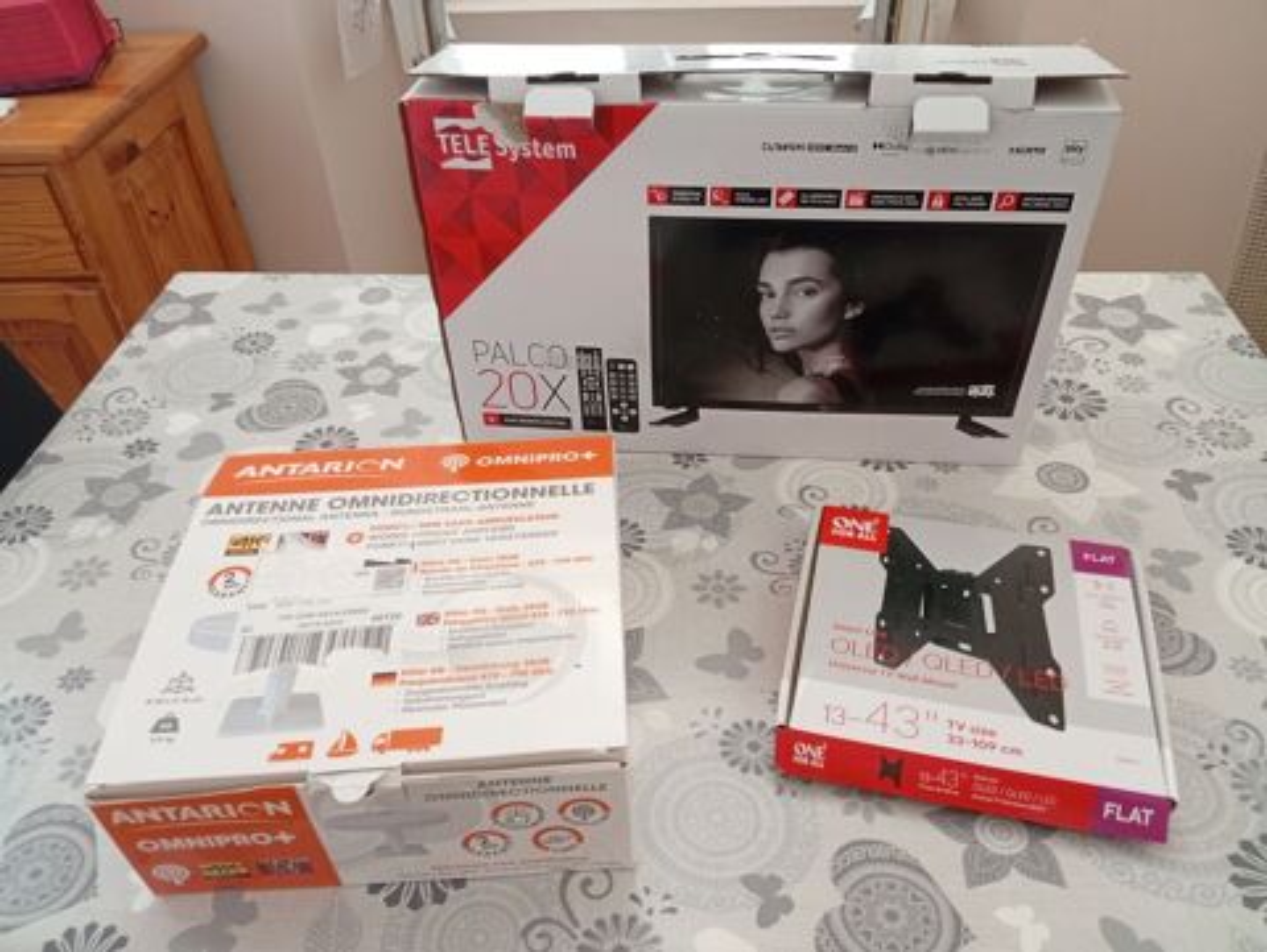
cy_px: 476
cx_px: 634
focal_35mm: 27
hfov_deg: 65.3
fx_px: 989
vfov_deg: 51.4
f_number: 1.8
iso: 682
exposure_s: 1/20
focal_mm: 3.98
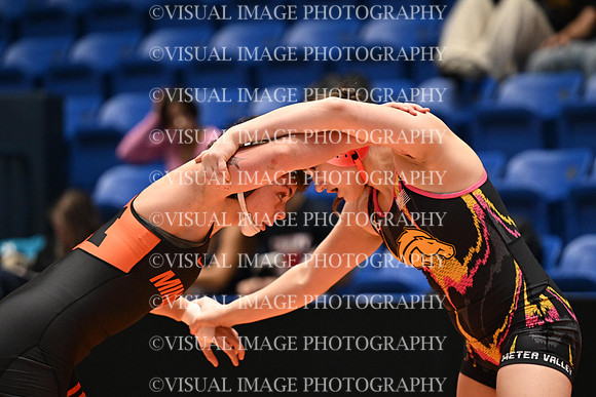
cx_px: 298
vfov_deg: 5.4
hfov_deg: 8.1
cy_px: 198
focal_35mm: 255
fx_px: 4222
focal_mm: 170
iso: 2800
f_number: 2.8
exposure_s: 1/767
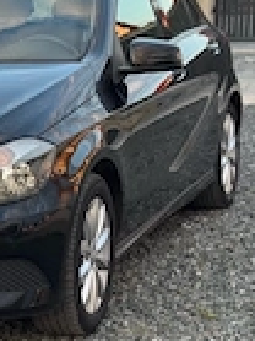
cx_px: -64
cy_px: 211
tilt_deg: -10.5
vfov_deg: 14.3
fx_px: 1358
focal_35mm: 138
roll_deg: -0.6
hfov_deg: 10.5
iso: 64
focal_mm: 6.76
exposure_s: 1/125
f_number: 1.78
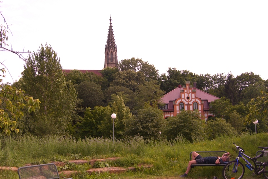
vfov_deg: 33.4
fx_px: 298
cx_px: 133
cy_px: 97
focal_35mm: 40
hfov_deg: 48.5
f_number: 8
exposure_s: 1/80
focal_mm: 7.9
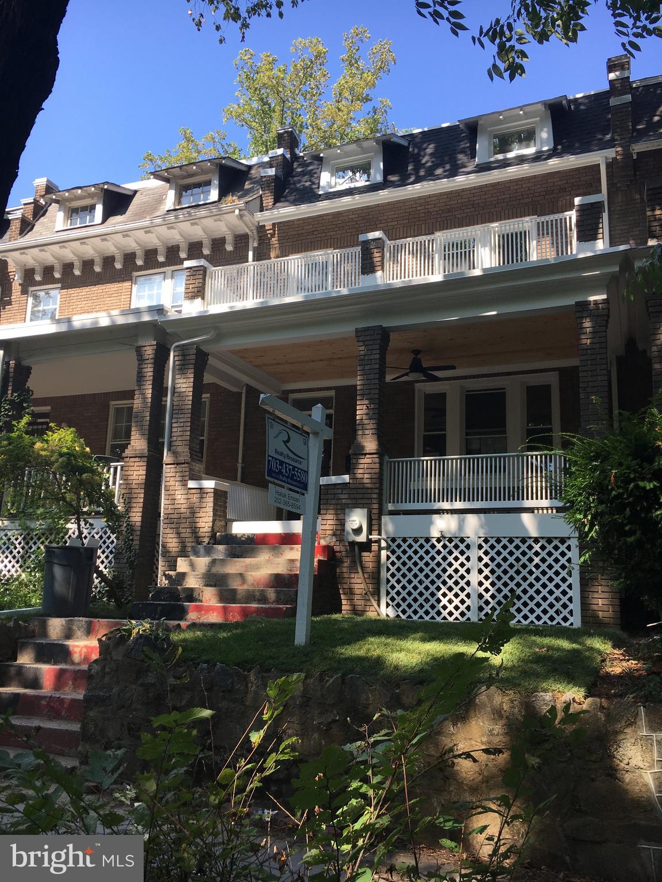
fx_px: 739
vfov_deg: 61.7
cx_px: 331
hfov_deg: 48.2
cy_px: 441
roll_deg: -2.8
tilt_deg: +12.8
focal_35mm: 29
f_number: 2.2
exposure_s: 1/434
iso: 25
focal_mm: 4.15
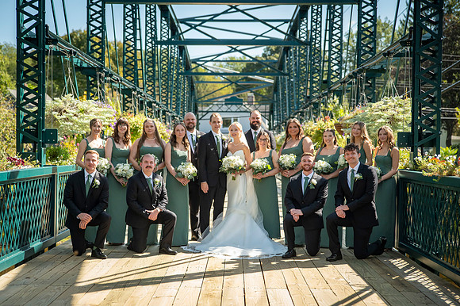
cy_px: 158
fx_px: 765
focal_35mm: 60
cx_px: 211
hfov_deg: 33.4
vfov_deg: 22.6
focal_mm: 55
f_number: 2.8
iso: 1000
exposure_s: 1/6400
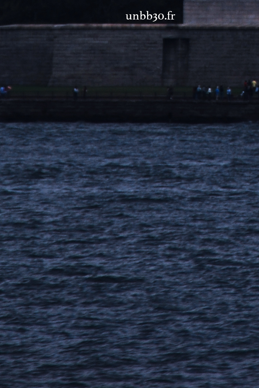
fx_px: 8890
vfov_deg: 2.5
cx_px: 373
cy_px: -309
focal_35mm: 826
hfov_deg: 1.7
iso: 100
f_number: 6.3
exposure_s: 1/60
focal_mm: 150
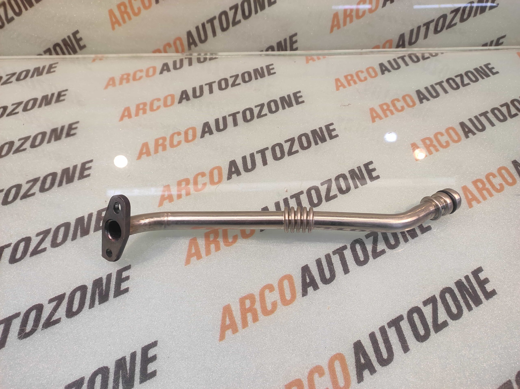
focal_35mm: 17
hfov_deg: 91.1
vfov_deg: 74.7
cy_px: 194
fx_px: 255
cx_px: 260
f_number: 1.79
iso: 272
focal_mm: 4.74
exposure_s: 1/50
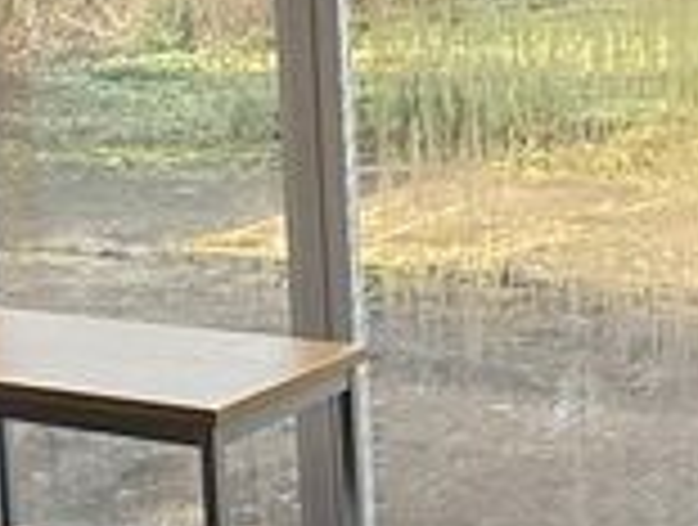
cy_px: 146
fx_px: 2021
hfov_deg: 19.5
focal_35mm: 100
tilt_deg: -6.3
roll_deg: +4.0
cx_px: 243
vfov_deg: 14.8
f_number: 2.2
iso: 64
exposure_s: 1/313
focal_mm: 2.22
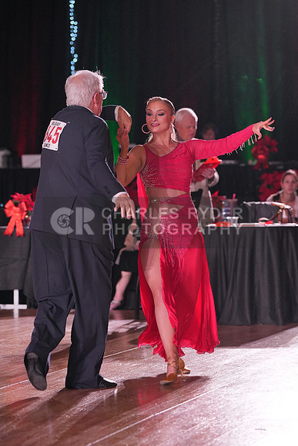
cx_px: 149
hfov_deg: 10.2
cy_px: 223
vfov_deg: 15.2
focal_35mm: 135
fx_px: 1675
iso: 2000
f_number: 4
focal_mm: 135
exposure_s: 1/500
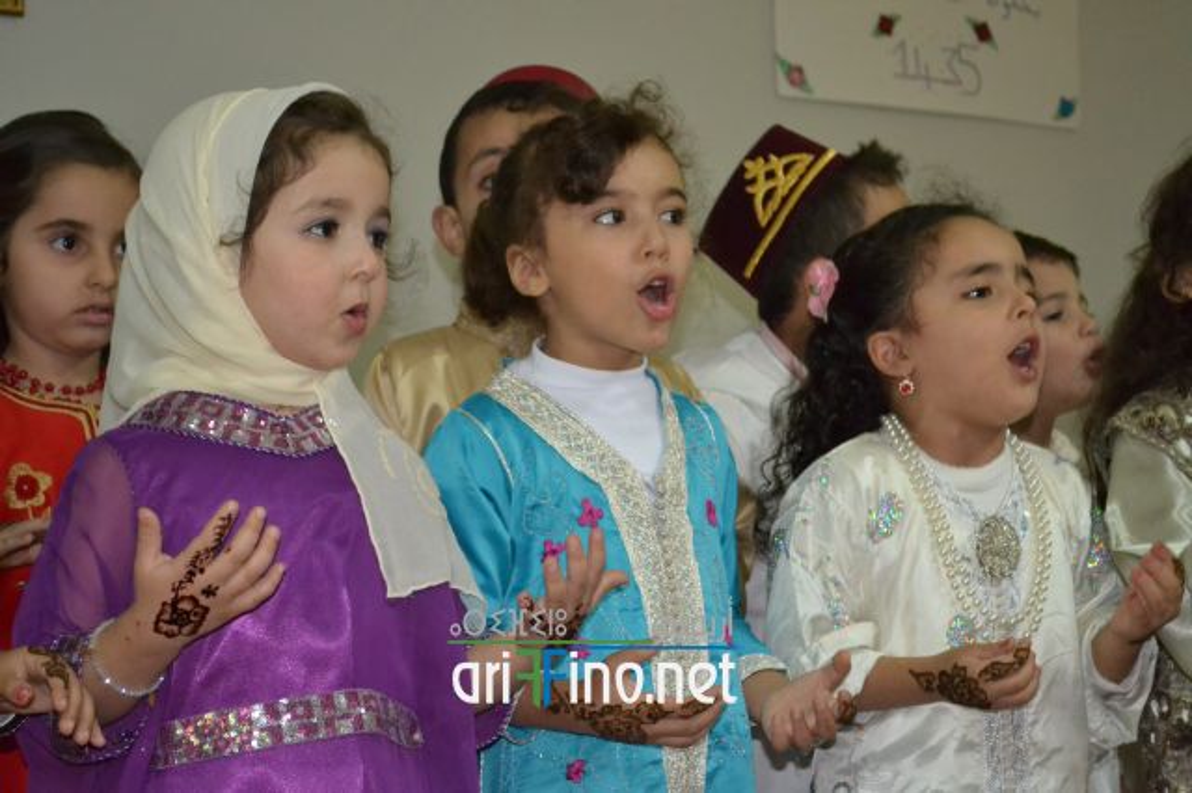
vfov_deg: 18.2
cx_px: 596
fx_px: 2482
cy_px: 396
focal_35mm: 75
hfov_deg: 27.0
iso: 3200
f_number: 5.6
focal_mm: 50
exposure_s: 1/60
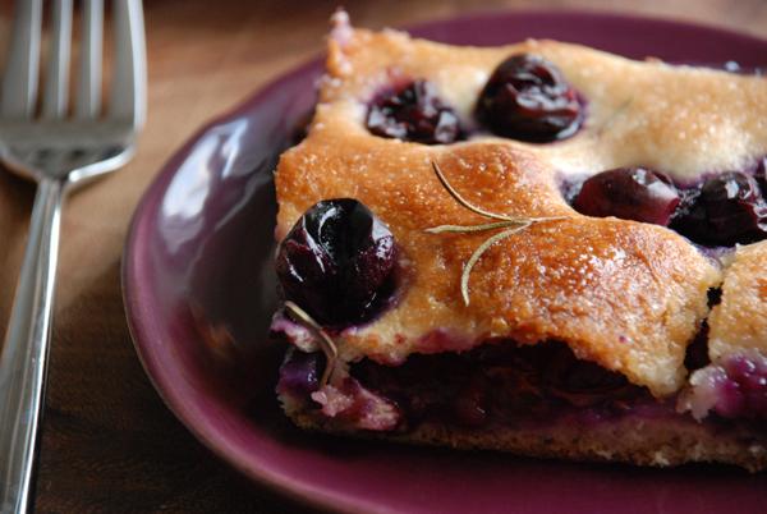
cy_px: 257
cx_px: 384
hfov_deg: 10.1
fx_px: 4321
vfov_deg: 6.8
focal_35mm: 202
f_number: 5.6
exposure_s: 1/6
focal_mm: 135
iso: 1000
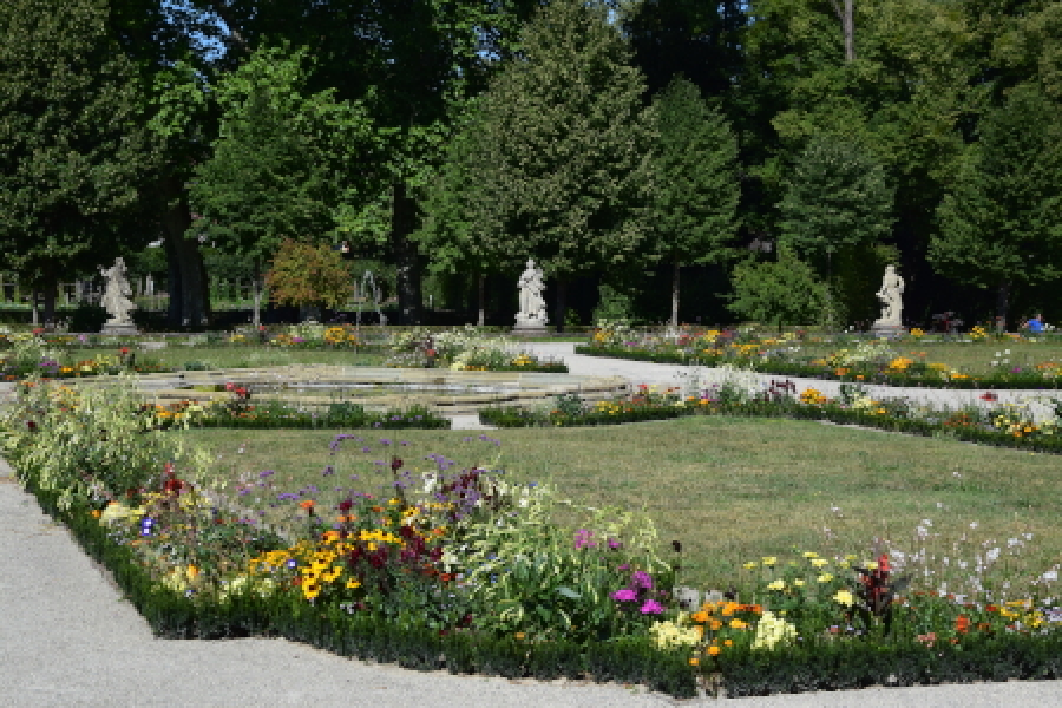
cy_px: 354
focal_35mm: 68
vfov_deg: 20.2
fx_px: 1991
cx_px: 531
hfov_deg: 29.9
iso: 360
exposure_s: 1/500
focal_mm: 45
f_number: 11
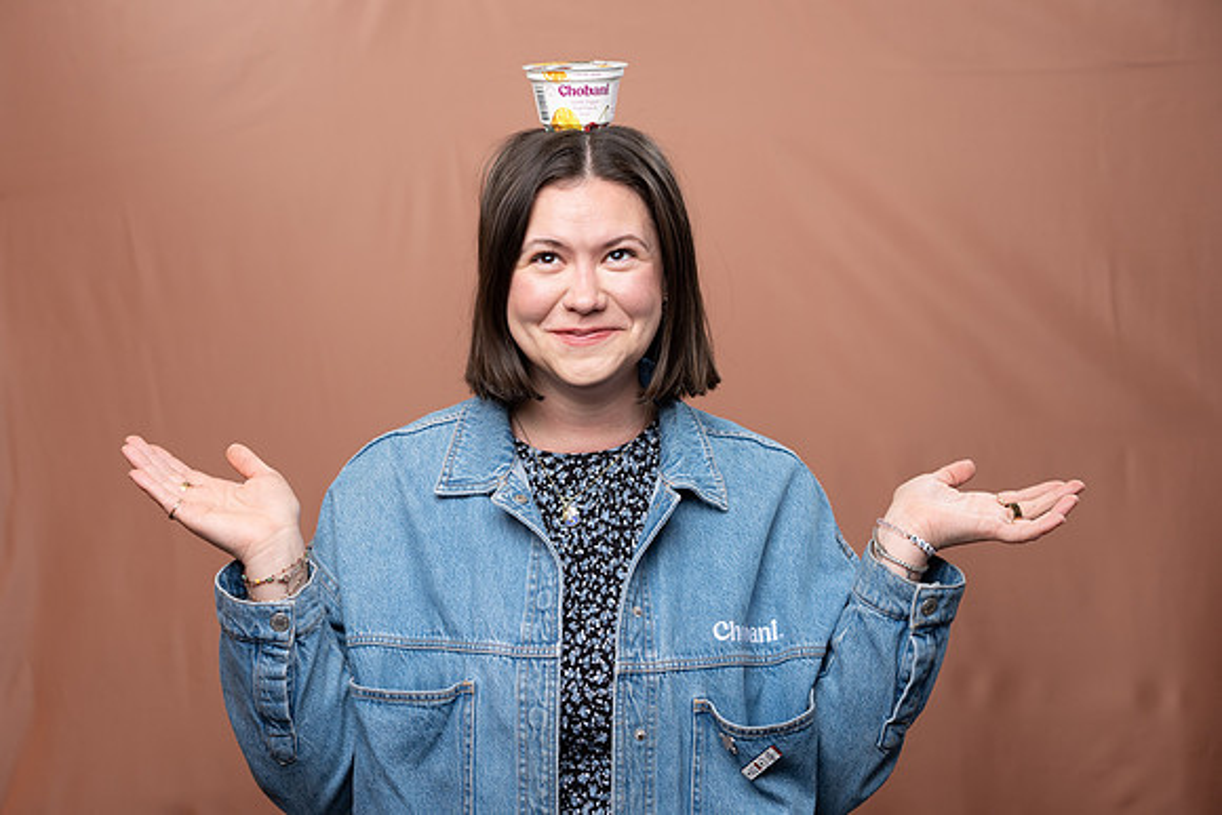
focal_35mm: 57
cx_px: 611
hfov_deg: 35.0
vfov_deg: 23.8
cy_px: 408
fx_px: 1935
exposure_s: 1/160
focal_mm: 57
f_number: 4
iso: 320
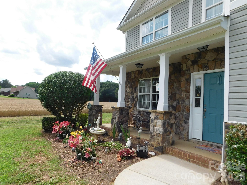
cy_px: 92
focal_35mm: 23
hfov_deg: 73.9
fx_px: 164
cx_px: 124
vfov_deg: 58.9
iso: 125
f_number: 3
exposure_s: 1/1000
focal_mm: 4
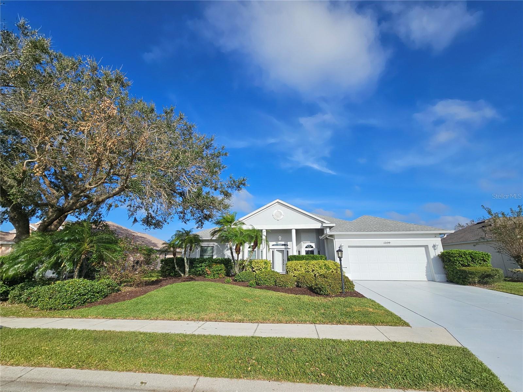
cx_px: 262
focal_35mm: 13
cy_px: 196
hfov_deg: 106.2
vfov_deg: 89.9
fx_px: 196
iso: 50
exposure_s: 1/3882
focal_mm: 2.2
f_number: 2.2
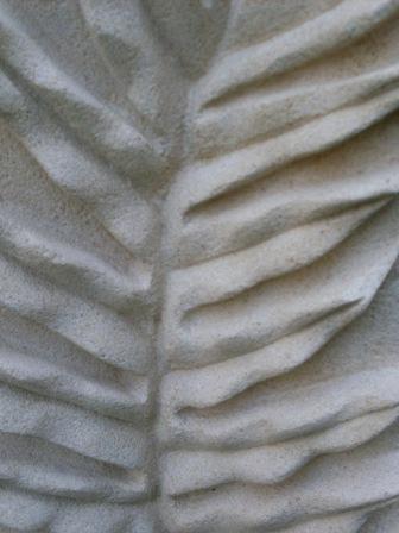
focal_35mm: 49
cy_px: 266
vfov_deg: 38.9
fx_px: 753
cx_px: 200
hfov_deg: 29.7
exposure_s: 1/125
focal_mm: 8.1
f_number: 3.1
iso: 80
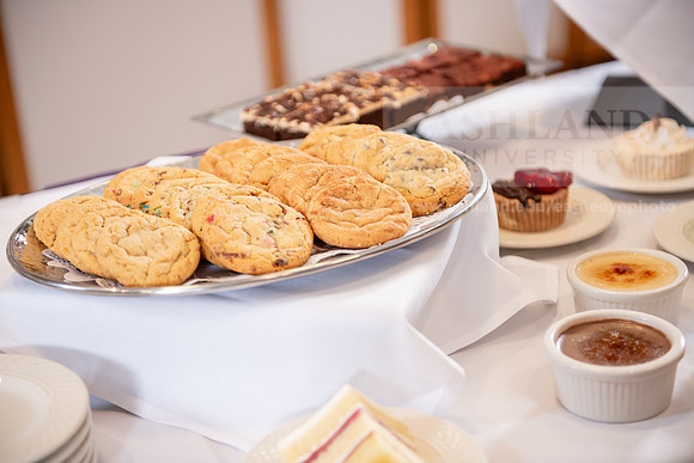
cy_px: 232
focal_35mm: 70
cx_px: 347
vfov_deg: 19.5
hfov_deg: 28.8
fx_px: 1350
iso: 400
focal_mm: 70
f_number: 3.2
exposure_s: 1/160
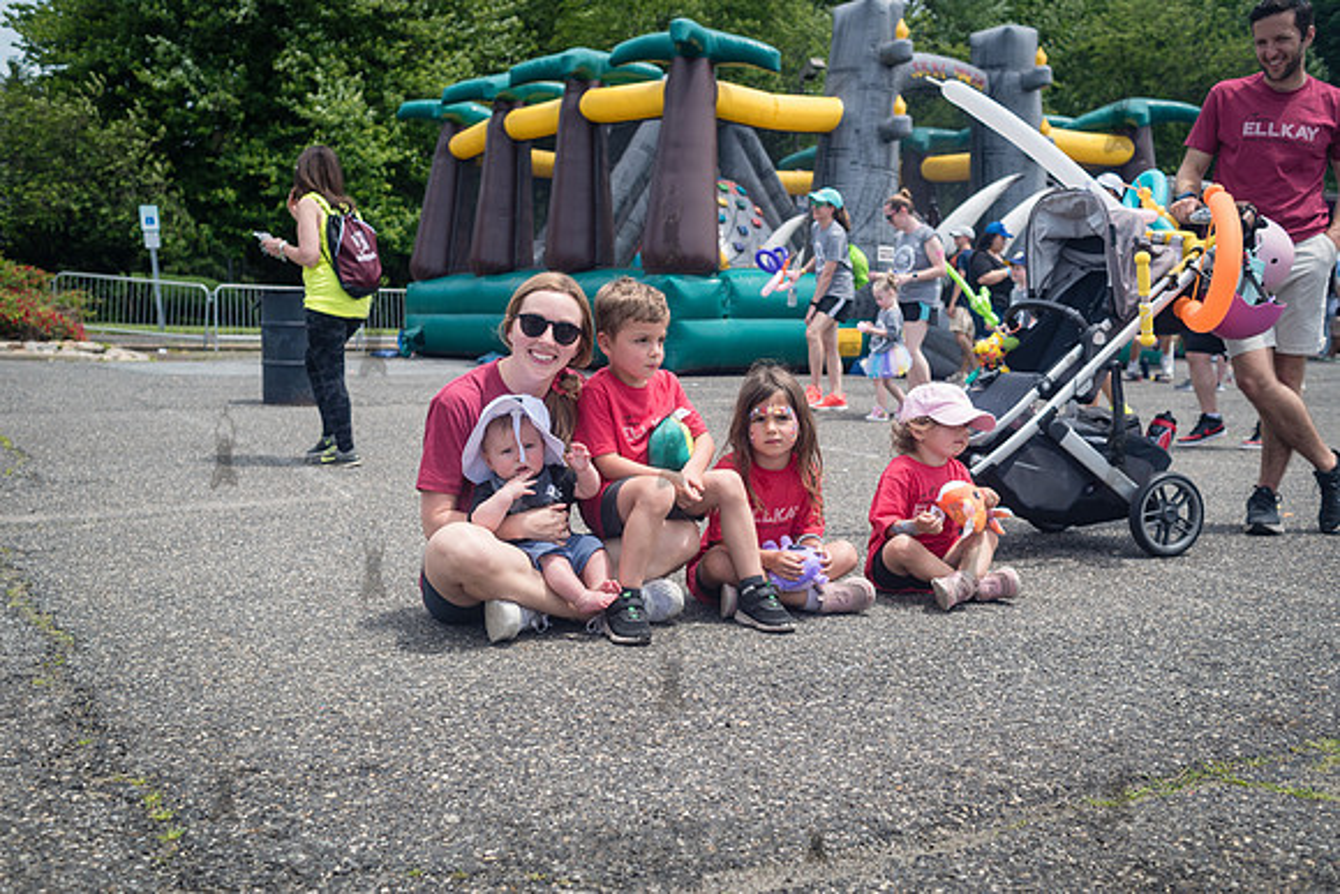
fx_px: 1323
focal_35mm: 36
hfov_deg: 53.7
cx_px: 670
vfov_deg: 37.3
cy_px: 447
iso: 200
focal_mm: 35
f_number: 4.5
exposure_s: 1/800
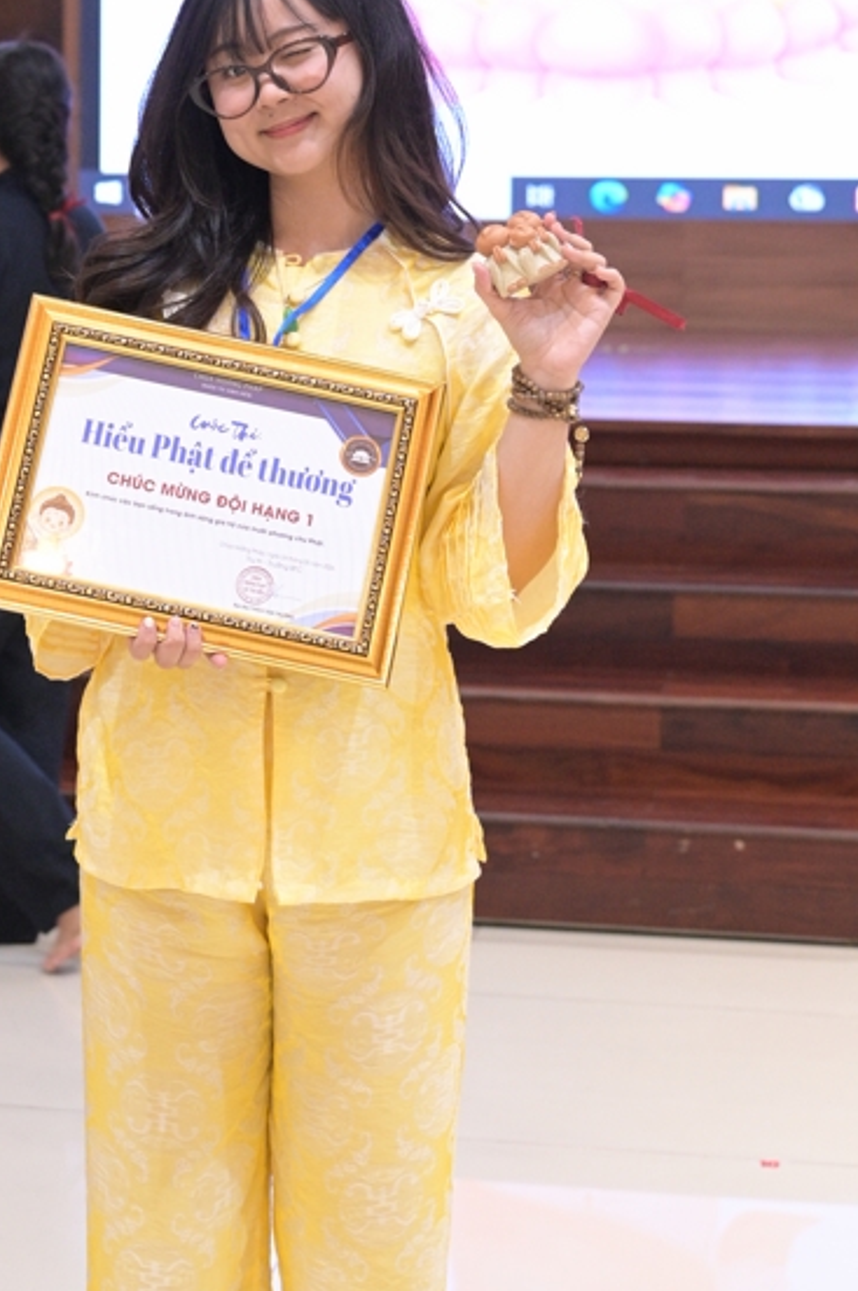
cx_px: 276
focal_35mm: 85
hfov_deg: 16.0
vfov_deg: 23.8
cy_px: 417
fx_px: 3044
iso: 5000
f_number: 4
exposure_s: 1/160
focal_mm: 48
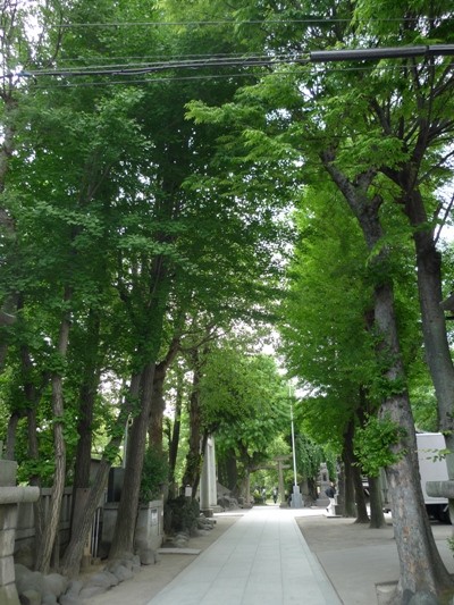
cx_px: 227
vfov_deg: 63.4
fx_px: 489
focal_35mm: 28
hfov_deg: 49.8
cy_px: 302
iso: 80
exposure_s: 1/100
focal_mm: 5.9
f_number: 2.1
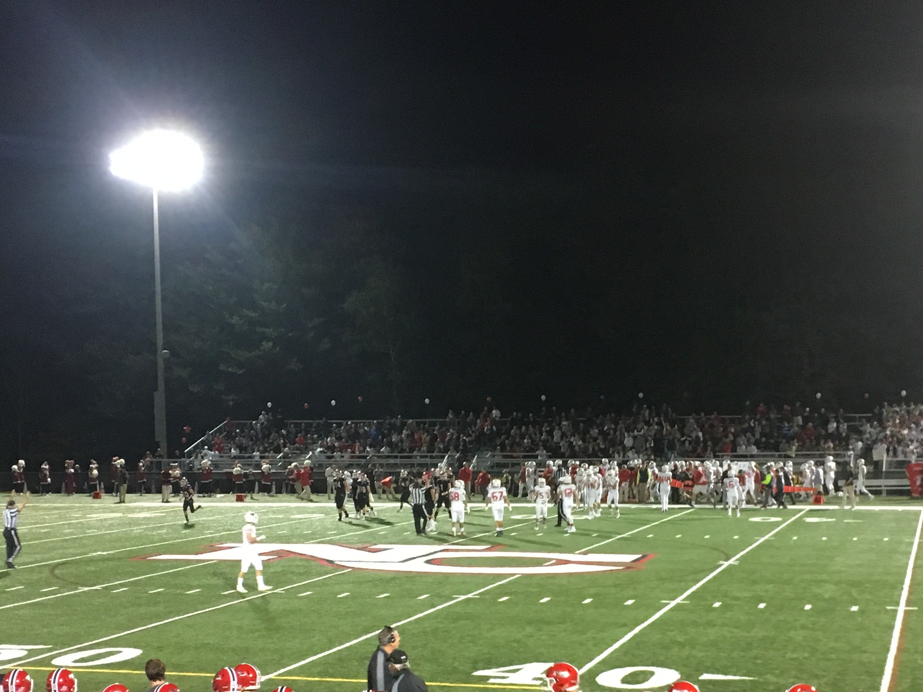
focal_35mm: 56
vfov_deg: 25.9
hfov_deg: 34.3
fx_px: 1493
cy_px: 494
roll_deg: +1.3
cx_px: 514
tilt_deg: -5.1
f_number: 2.2
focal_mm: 4.15
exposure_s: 1/30
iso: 160
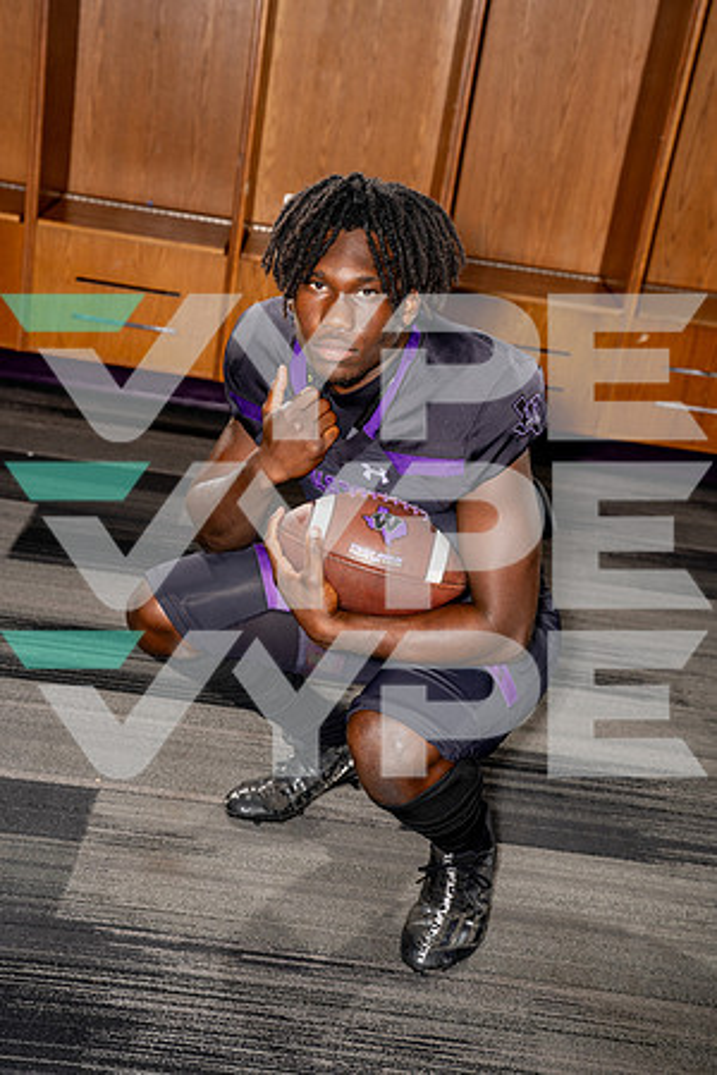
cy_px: 538
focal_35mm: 53
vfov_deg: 37.5
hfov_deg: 25.5
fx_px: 1583
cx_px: 358
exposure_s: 1/250
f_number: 5.6
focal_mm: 53
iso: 100
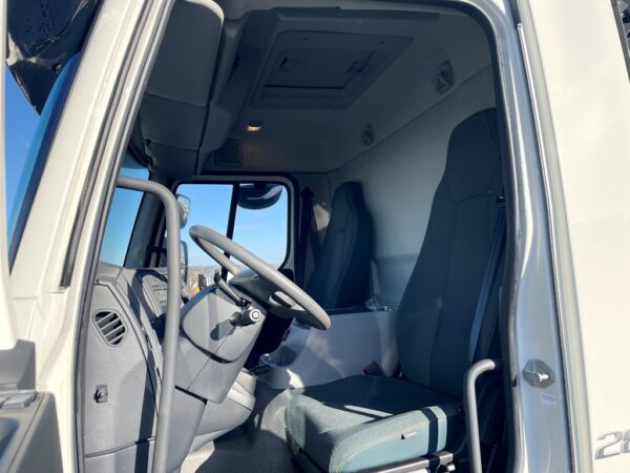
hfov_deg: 67.3
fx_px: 473
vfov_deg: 53.1
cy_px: 236
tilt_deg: +2.4
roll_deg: +2.0
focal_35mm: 26
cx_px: 315
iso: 32
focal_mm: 4.2
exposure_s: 1/1553
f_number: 1.6
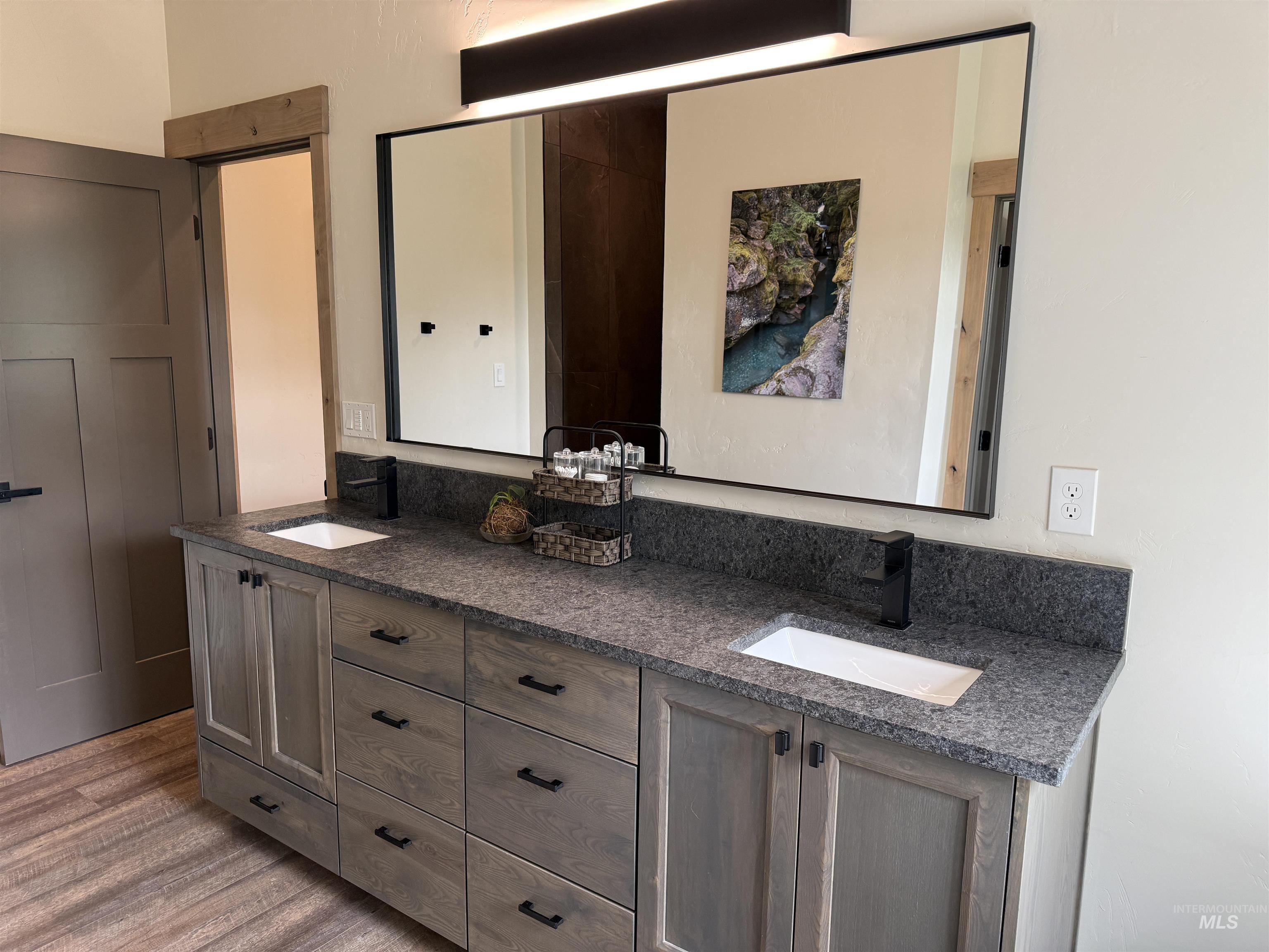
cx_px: 634
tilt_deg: -9.8
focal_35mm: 24
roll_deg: -0.8
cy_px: 476
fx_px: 880
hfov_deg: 71.6
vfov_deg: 56.8
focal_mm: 6.76
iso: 200
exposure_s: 1/121
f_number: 1.78
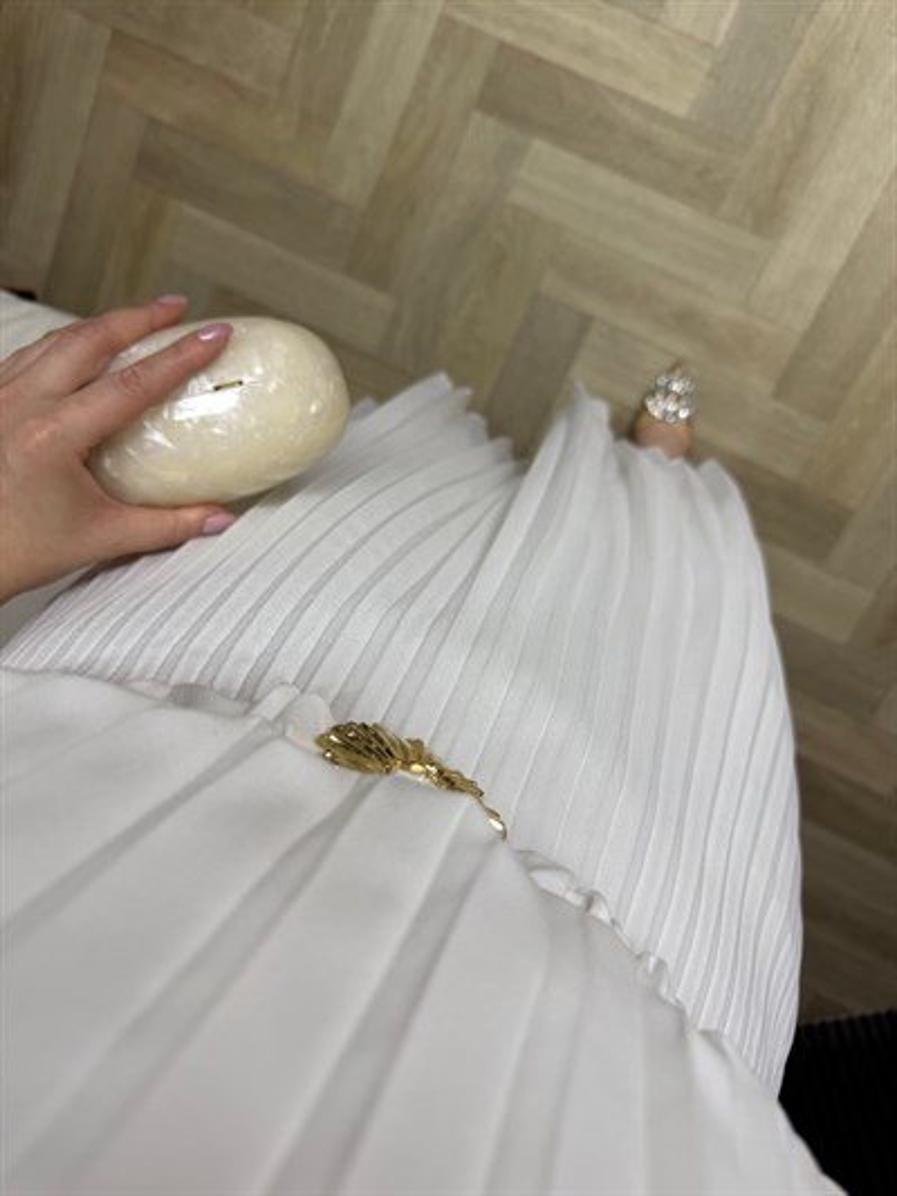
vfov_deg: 71.6
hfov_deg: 56.8
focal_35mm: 24
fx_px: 829
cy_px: 598
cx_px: 448
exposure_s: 1/100
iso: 125
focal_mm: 6.76
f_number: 1.78
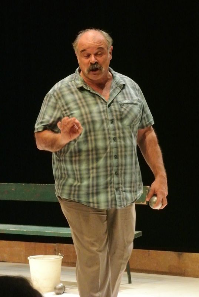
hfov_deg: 10.0
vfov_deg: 14.8
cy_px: 148
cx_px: 100
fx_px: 1139
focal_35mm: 138
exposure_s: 1/80
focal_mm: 51.2
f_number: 14
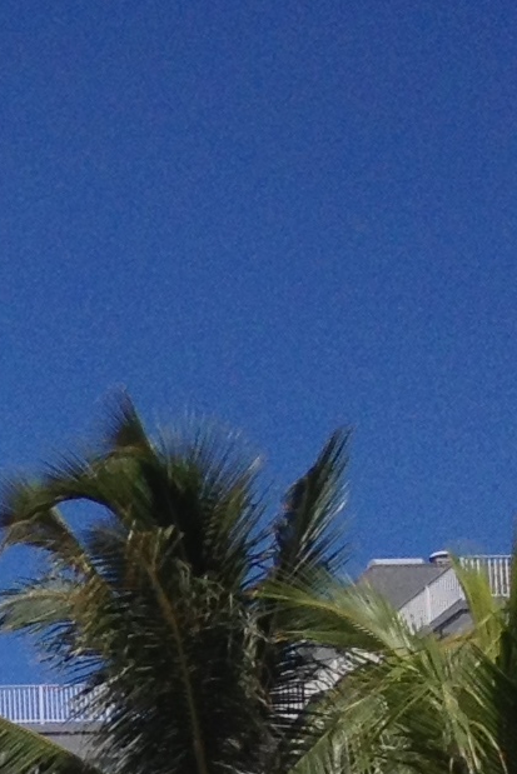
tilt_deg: +2.6
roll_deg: +0.9
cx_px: -1185
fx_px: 4133
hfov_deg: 6.4
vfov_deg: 10.0
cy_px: 1509
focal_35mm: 192
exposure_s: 1/3247
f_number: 2.4
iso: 50
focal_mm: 4.28
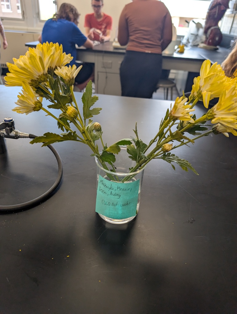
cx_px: 118
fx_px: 219
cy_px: 157
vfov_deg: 71.5
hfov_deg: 56.9
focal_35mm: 24
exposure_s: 1/120
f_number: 1.68
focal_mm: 6.9
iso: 143
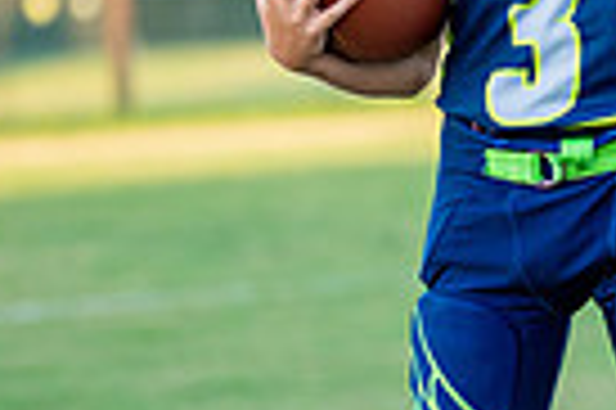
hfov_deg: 8.2
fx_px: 4290
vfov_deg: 5.5
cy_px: 161
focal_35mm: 251
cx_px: 598
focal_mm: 50
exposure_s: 1/2000
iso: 160
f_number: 1.2
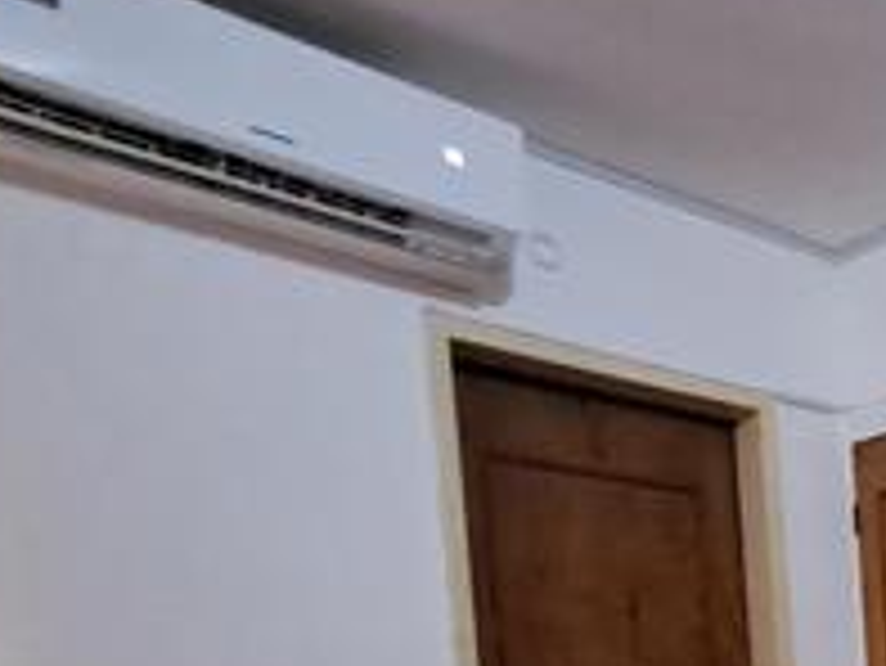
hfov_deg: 29.5
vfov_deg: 24.4
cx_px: 1156
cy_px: 873
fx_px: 1332
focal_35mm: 52
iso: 500
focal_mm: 1.64
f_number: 2.2
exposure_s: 1/20
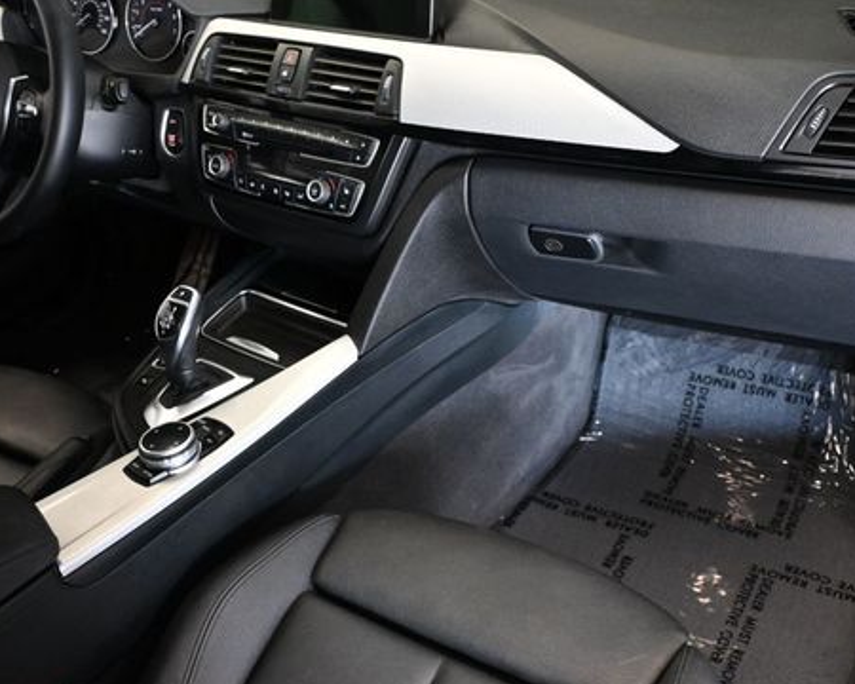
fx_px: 1012
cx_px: 408
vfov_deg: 37.3
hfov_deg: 45.8
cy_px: 312
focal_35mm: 40
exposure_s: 1/60
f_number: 3.8
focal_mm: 20
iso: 4000
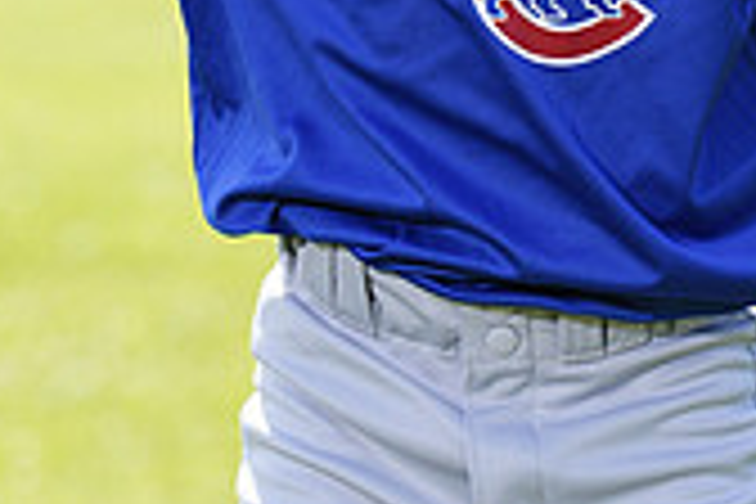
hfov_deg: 4.1
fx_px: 10625
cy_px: -326
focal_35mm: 506
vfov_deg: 2.7
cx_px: 410
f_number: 5
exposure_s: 1/250
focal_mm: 147
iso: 100
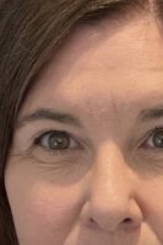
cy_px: 171
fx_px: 637
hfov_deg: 14.1
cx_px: 199
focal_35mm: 94
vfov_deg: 21.5
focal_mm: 2.71
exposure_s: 1/50
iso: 160
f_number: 2.2
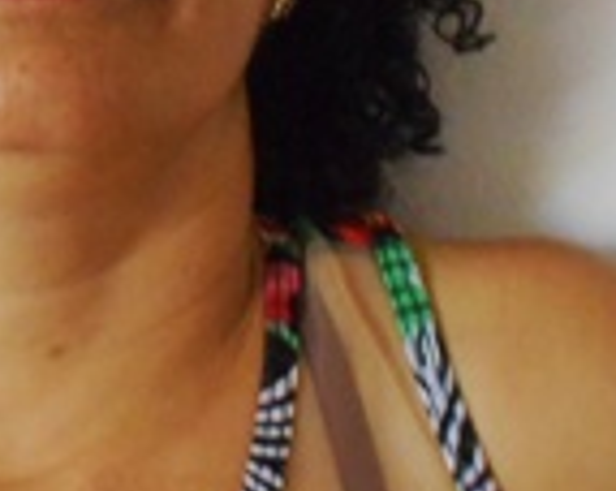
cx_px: 9
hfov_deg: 20.9
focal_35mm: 89
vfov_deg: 17.1
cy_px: 93
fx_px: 1620
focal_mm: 4.6
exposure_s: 1/15
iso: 800
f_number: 3.2
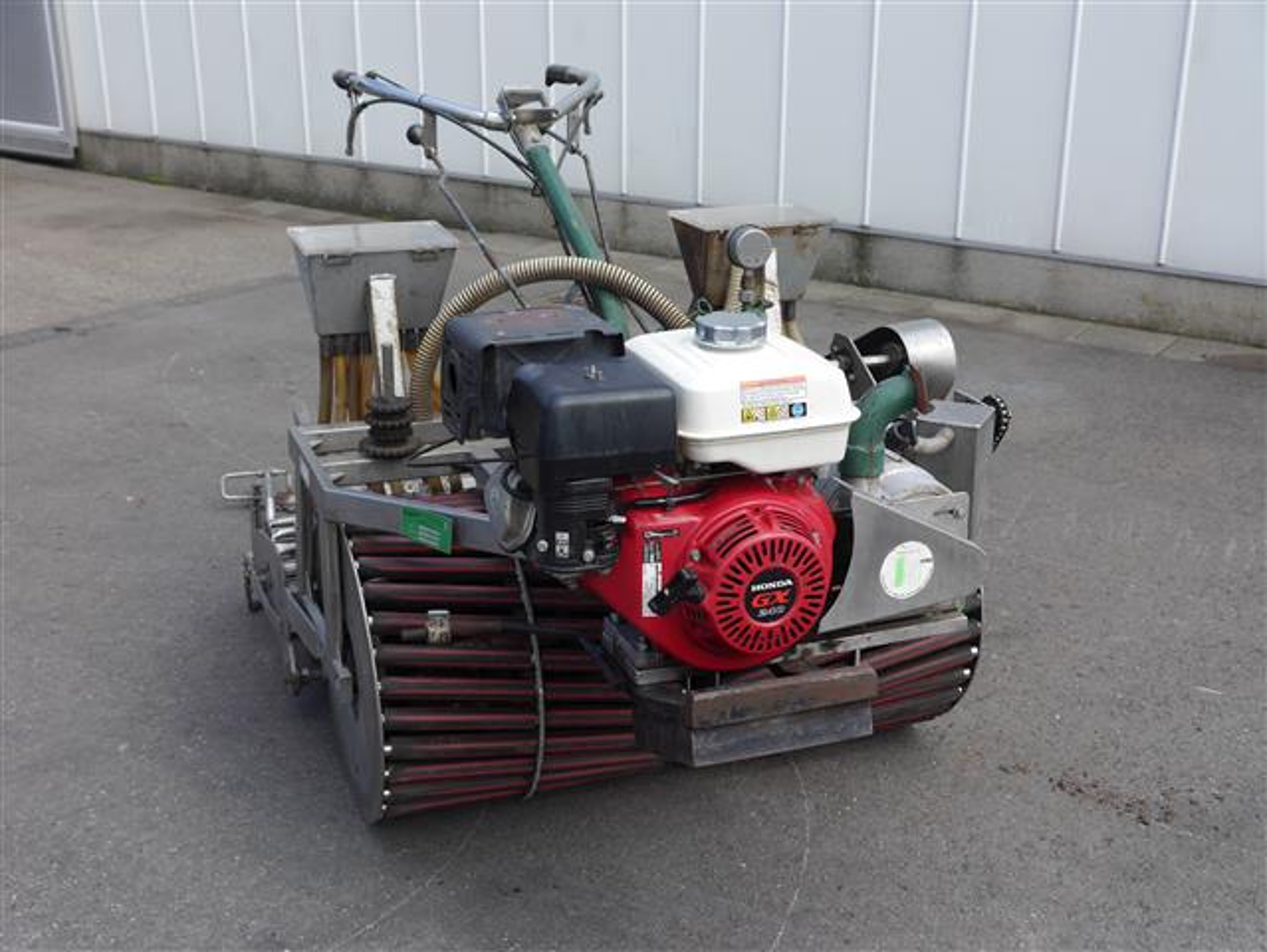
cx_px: 634
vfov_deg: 32.9
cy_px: 476
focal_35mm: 44
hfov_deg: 42.9
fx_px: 1611
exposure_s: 1/200
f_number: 6.3
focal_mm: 22
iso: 160
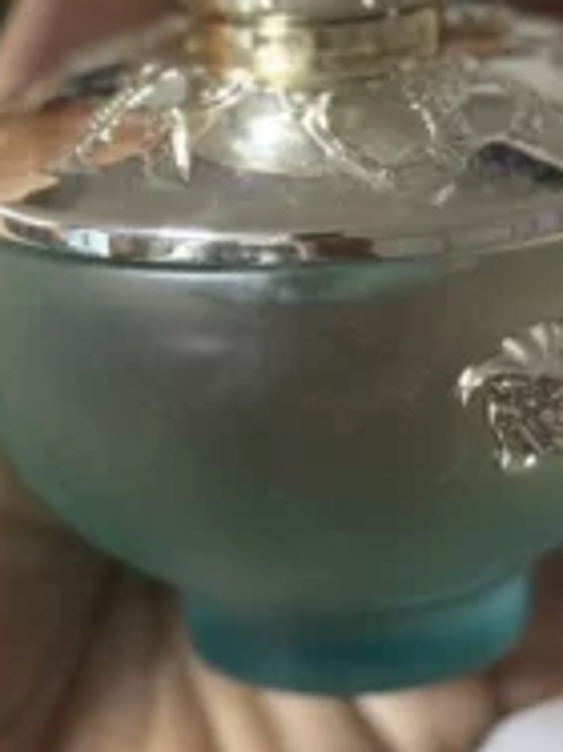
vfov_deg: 13.4
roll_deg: +0.3
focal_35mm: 147
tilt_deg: -36.9
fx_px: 3191
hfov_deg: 10.1
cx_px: 330
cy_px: 364
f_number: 1.78
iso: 160
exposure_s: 1/50
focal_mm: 6.76
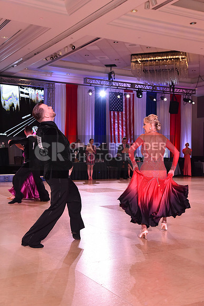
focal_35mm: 46
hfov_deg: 29.3
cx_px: 102
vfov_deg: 42.7
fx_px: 391
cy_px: 153
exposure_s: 1/320
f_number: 6.3
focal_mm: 46
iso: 2500
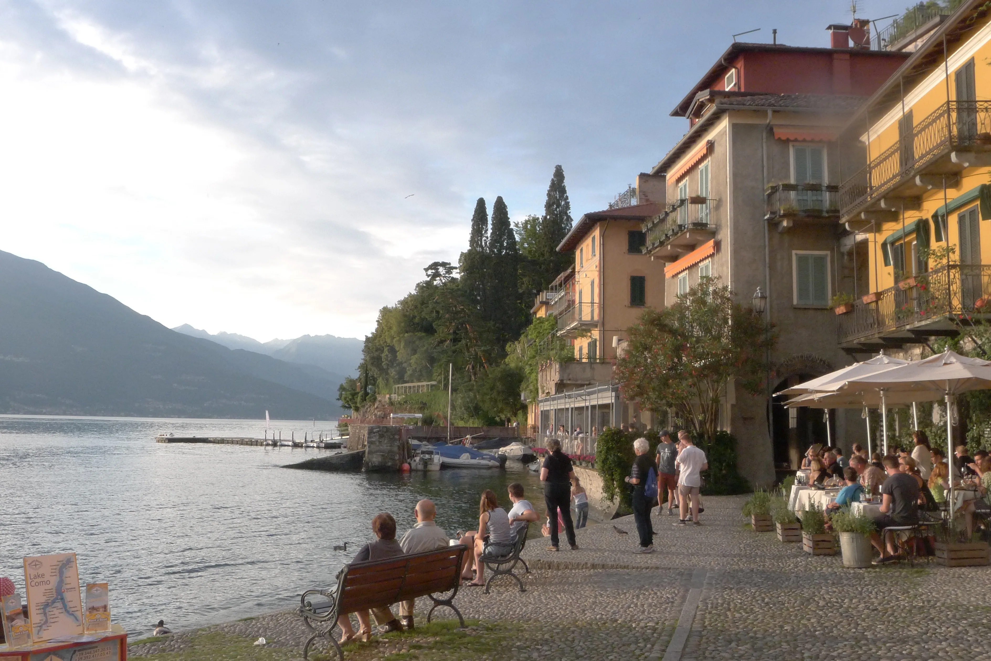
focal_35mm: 32
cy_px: 330
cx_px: 496
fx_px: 881
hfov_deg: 58.7
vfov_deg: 41.1
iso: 400
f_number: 8
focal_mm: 6.8
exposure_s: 1/200
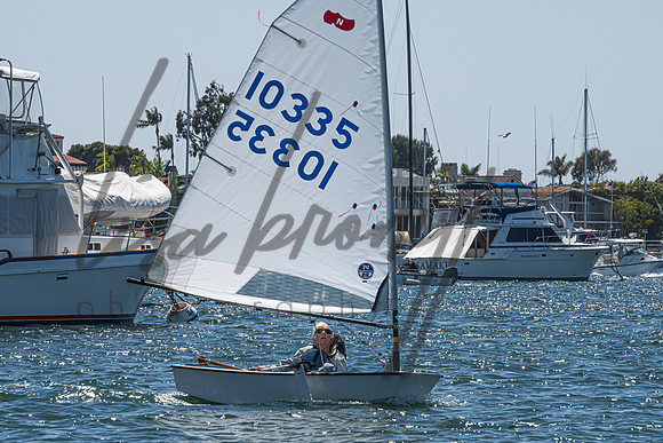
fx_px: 4975
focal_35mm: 270
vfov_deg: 5.1
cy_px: 266
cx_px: 327
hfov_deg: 7.6
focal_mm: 200
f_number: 16
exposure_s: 1/640
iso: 250
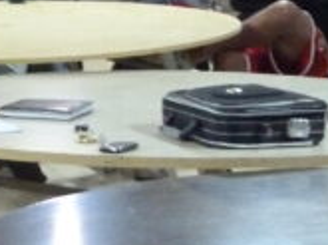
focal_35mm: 168
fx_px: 1588
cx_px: 36
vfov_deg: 8.8
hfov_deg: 11.7
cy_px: 0
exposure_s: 1/13
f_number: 3.1
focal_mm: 6.5
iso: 800
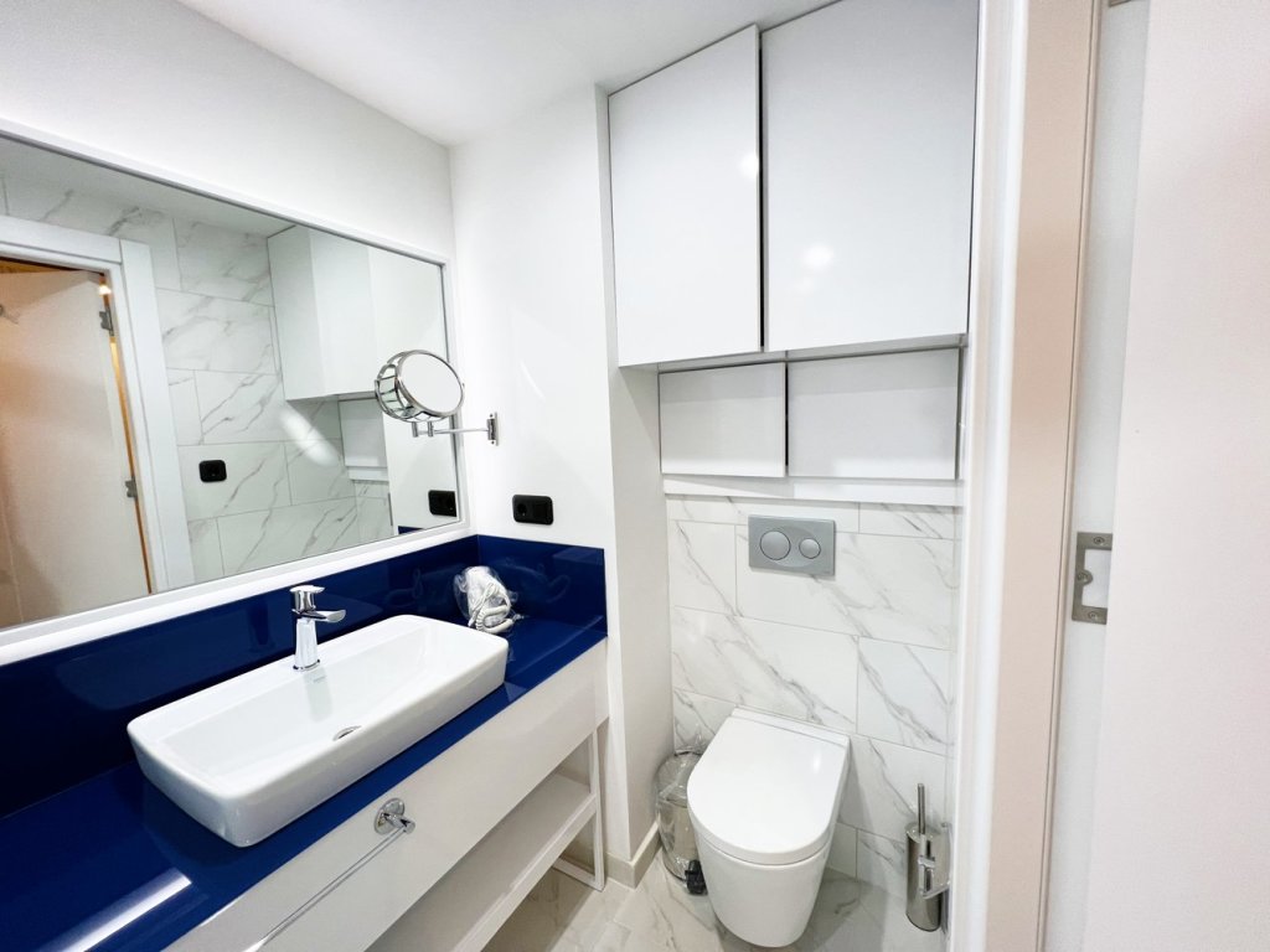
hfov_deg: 106.2
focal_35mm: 13
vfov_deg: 89.9
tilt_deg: -6.7
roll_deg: +1.8
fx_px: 477
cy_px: 476
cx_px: 635
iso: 100
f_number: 1.8
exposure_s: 1/99
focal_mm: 1.57
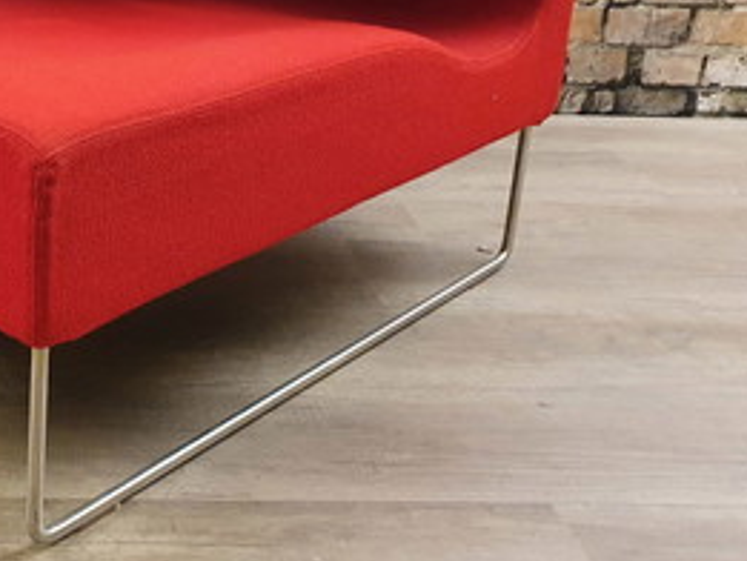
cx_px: 77
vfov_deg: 27.8
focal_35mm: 51
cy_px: 80
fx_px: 1101
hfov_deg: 35.3
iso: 640
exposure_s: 1/50
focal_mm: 4.32
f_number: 2.4
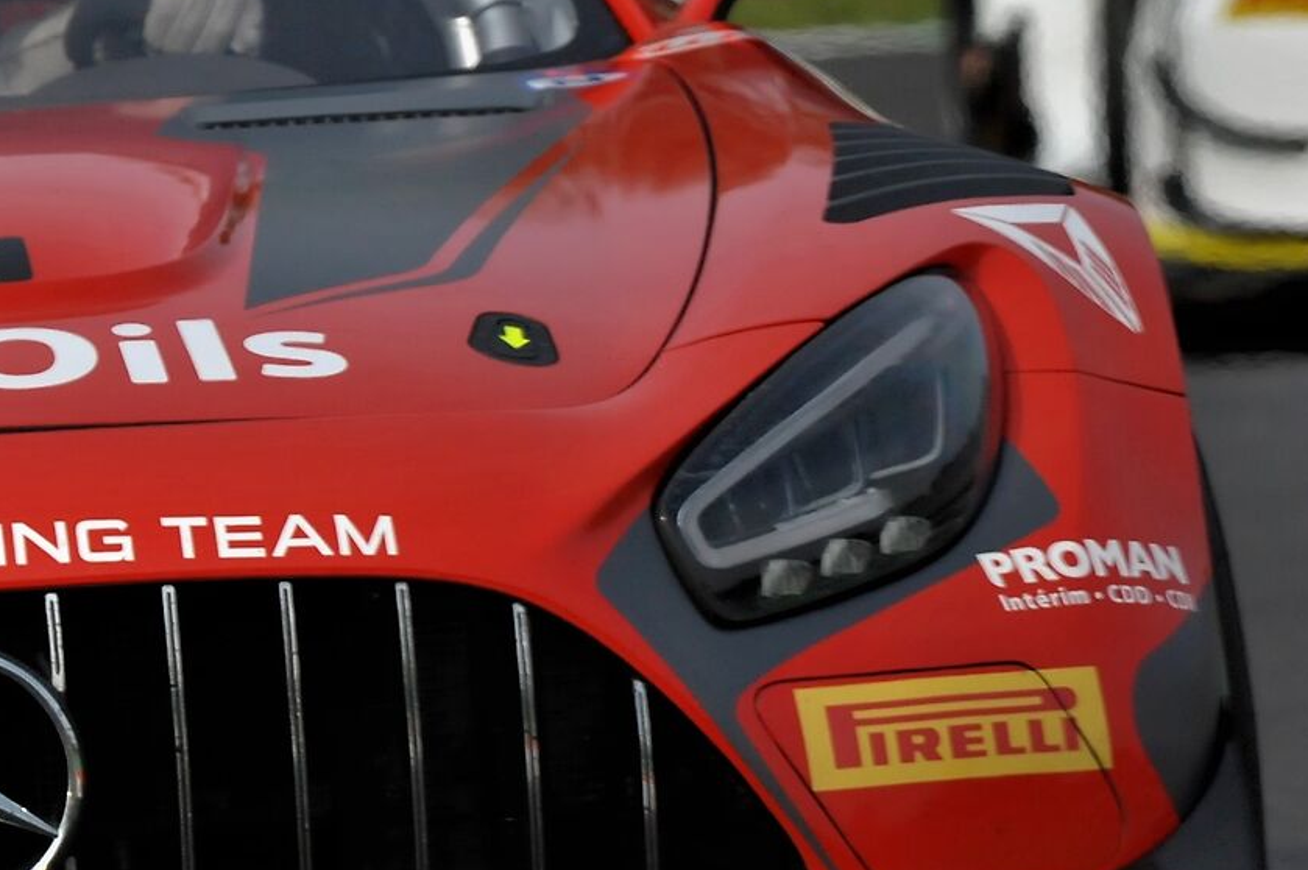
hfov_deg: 1.6
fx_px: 47776
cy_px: 208
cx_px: -430
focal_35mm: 1316
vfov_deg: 1.0
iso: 2000
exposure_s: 1/5000
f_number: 11
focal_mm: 460
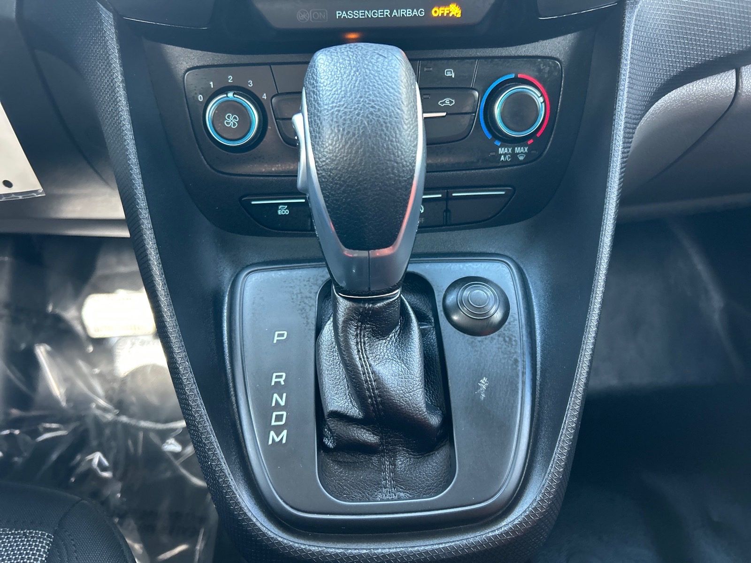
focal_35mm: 26
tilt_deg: -39.4
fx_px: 564
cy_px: 282
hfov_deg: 67.3
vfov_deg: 53.1
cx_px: 376
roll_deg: +2.7
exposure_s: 1/60
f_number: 1.5
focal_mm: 5.7
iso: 320
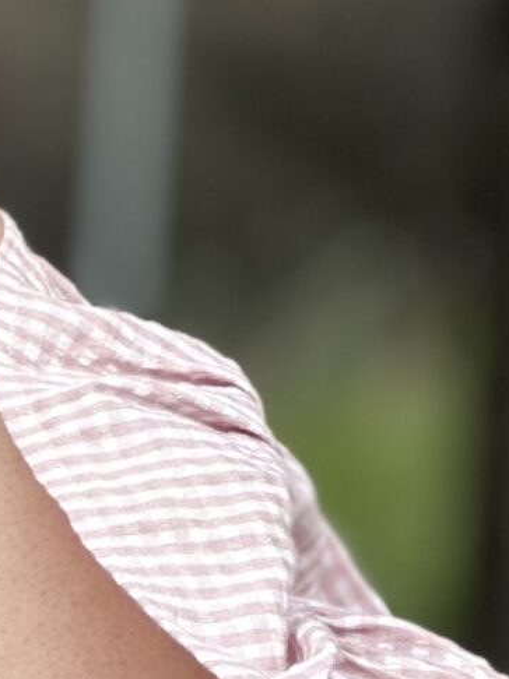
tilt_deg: +2.5
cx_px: -801
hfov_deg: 3.6
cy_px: 212
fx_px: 7967
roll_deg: -2.0
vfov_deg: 4.9
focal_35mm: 406
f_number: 2.8
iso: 32
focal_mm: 9
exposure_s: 1/121
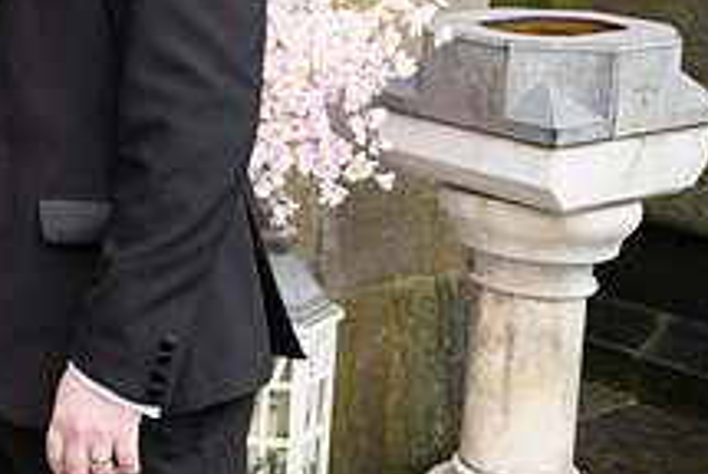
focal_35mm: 97
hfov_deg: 19.8
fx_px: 1910
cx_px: -138
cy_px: -12
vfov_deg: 13.9
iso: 125
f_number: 3.5
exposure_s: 1/160
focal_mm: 36
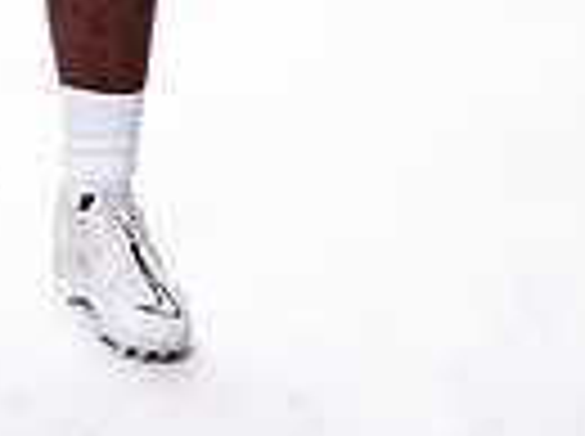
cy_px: -512
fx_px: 3205
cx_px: 27
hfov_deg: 10.4
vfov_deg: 7.4
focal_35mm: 190
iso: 400
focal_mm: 57
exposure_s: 1/250
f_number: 8
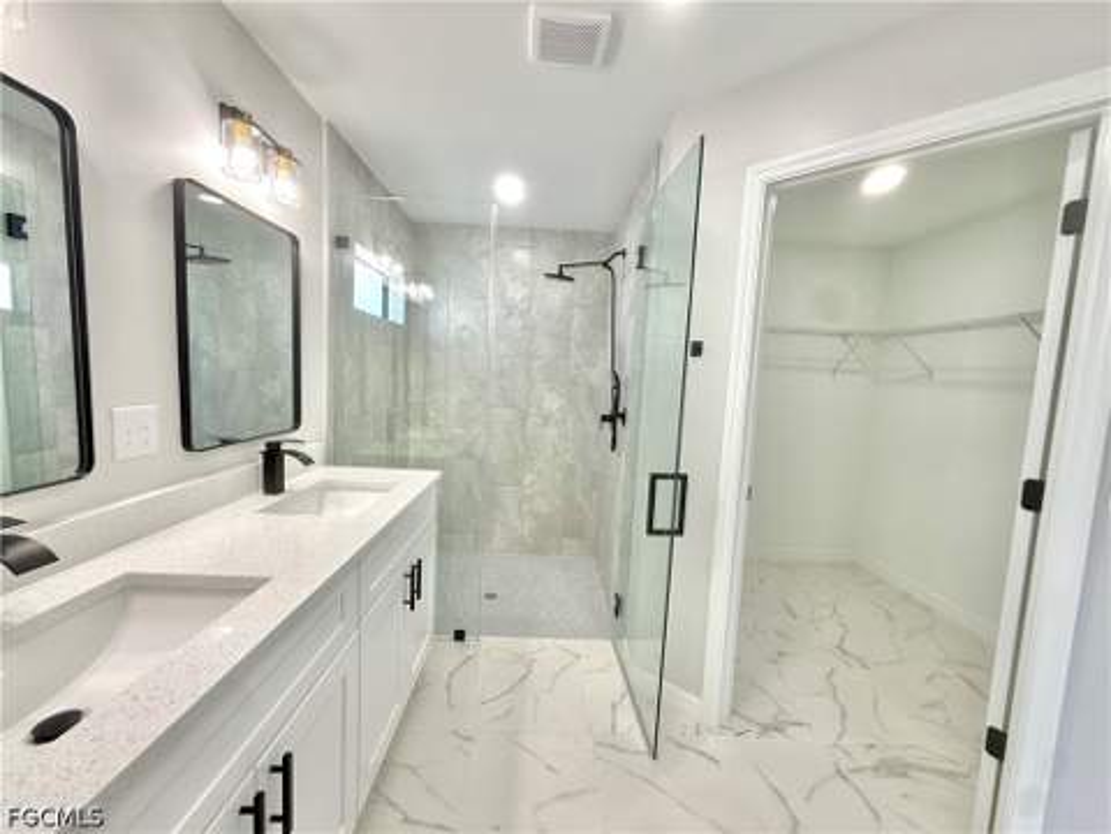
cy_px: 417
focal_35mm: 14
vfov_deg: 85.7
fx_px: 449
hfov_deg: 102.1
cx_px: 556
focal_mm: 2.22
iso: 125
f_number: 2.2
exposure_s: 1/120
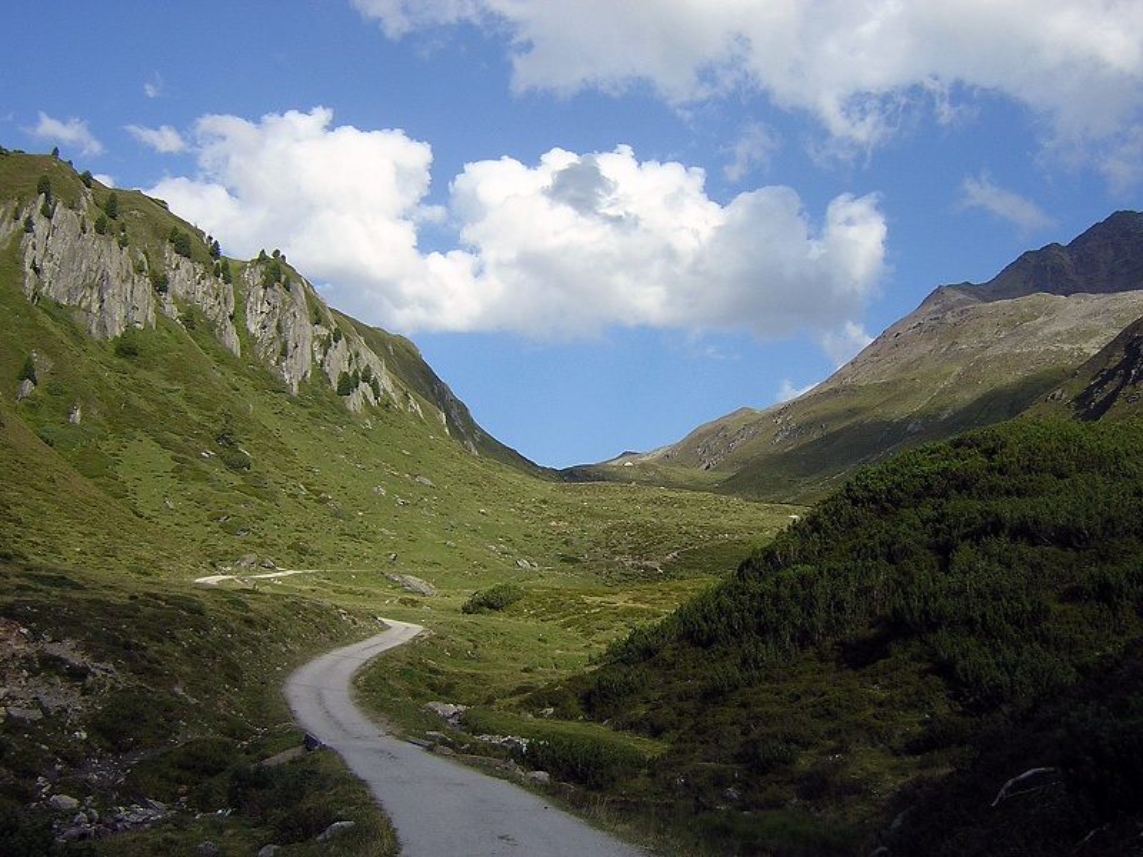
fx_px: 1189
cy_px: 428
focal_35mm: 36
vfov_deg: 39.7
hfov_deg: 51.4
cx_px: 572
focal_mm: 4.7
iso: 100
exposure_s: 1/323
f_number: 5.2
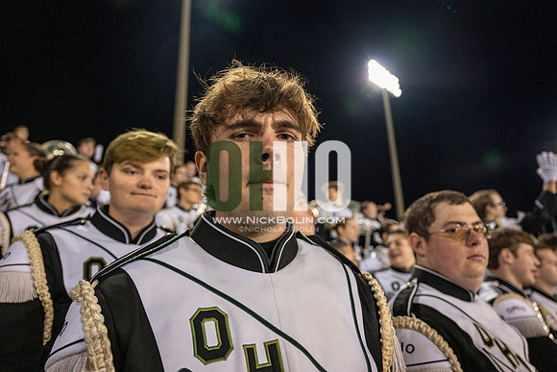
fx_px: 371
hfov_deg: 73.7
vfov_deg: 53.2
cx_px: 278
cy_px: 186
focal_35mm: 24
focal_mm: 24
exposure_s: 1/500
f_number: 3.2
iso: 2000
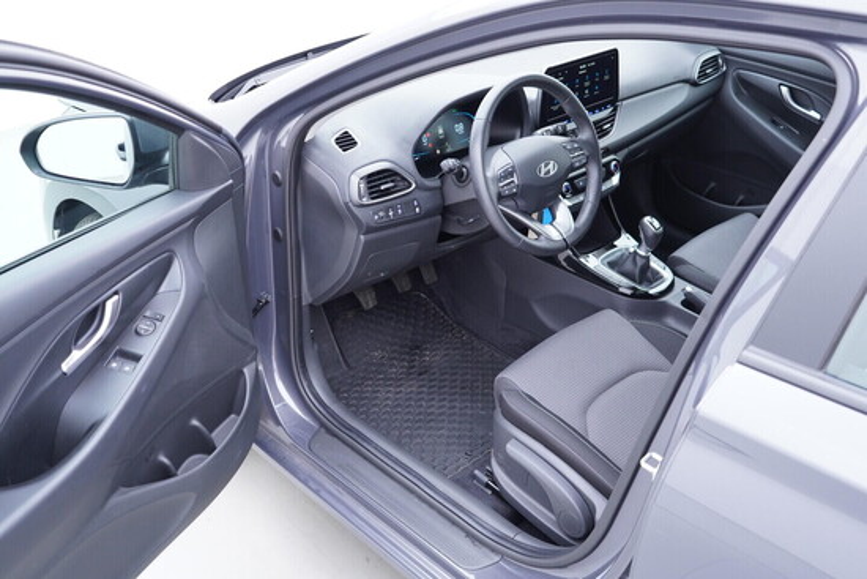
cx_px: 434
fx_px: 867
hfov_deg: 53.1
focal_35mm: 36
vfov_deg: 36.9
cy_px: 290
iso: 400
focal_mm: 24
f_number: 2.8
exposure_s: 1/40
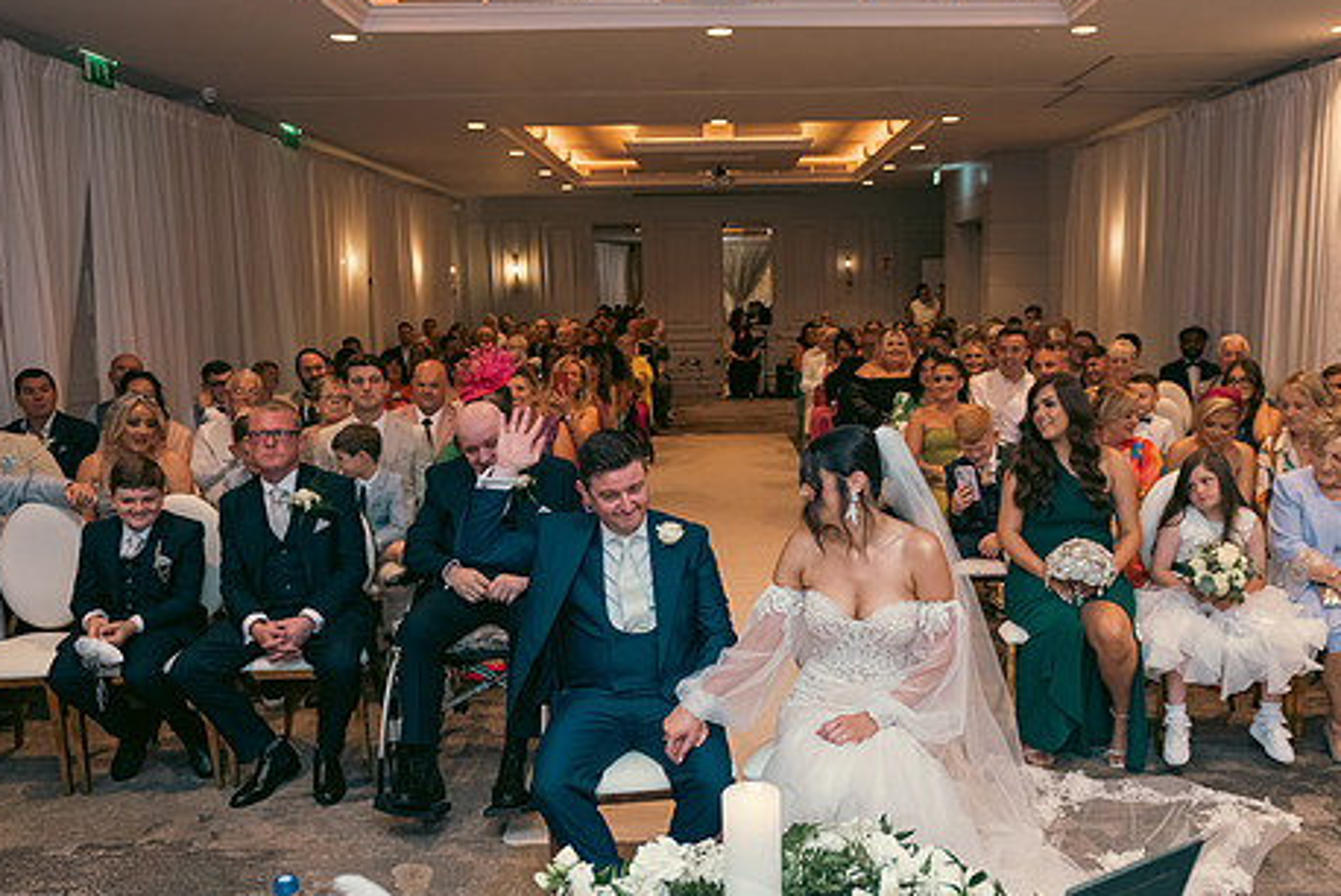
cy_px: 502
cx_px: 764
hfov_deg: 60.0
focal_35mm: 31
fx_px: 1155
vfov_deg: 42.3
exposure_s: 1/160
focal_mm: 24
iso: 800
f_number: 3.5
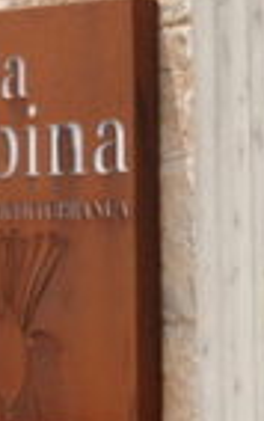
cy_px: 265
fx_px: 2527
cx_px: -27
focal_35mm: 220
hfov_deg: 6.0
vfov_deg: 9.5
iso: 250
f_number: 9
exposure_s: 1/500
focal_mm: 40
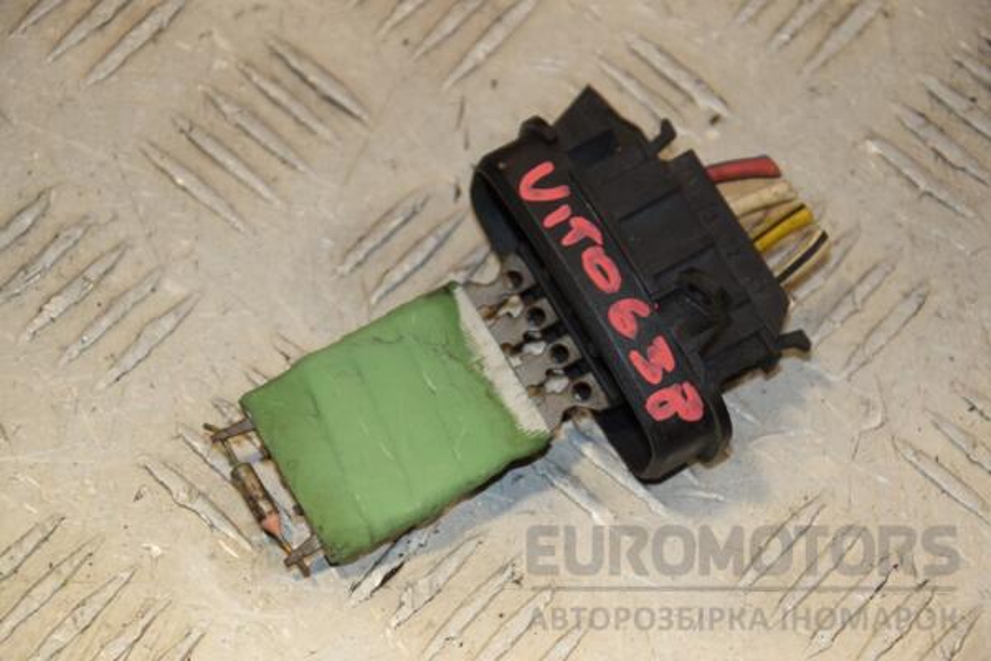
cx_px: 496
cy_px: 330
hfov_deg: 14.0
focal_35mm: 147
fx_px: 4046
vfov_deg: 9.3
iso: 800
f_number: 7.1
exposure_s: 1/200
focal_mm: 98
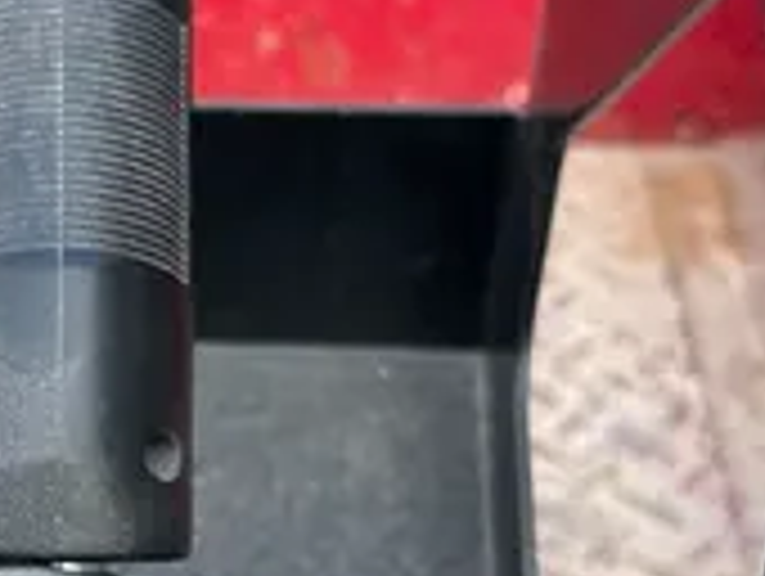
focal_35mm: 112
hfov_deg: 17.4
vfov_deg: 12.9
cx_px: 148
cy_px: 727
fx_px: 2479
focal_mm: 5.96
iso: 40
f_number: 1.6
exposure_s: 1/121
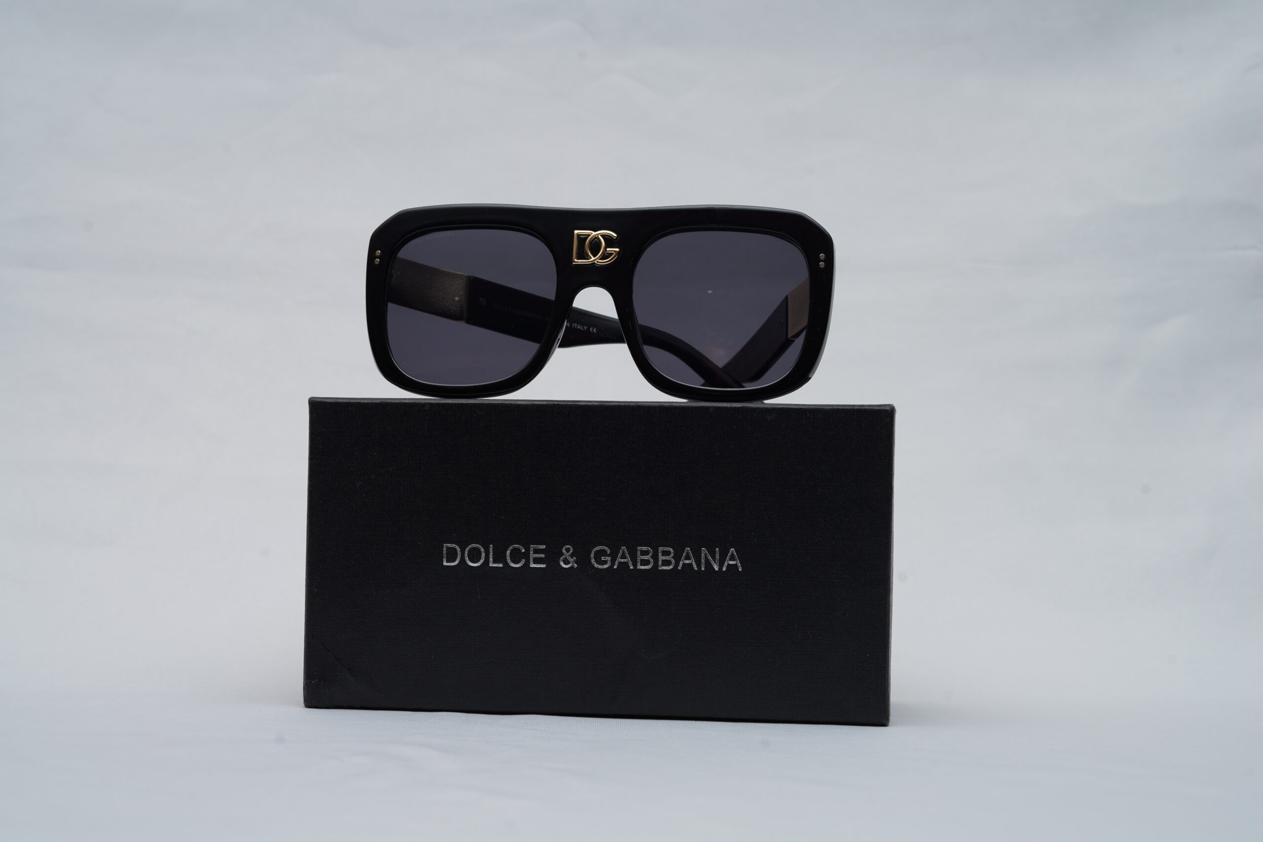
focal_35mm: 50
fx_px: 1754
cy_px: 421
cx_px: 632
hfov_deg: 39.6
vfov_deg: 27.0
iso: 100
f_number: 9
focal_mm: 50
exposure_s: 1/160
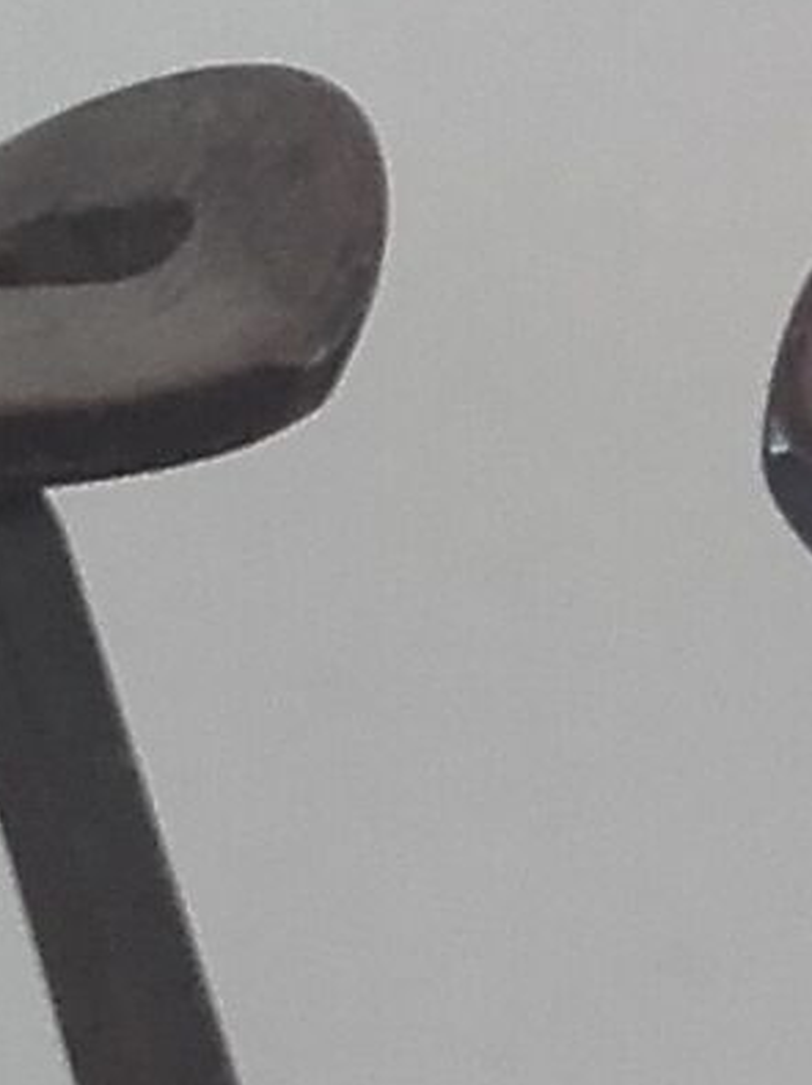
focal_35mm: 204
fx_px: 6387
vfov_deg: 9.7
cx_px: 1431
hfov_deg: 7.1
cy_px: 570
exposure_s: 1/17
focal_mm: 3.31
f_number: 2.2
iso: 160
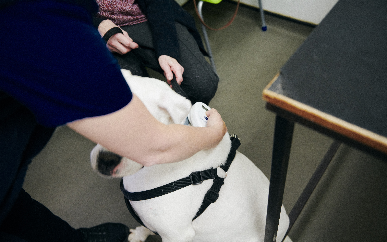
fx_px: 348
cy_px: 124
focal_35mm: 33
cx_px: 194
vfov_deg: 38.3
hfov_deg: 58.1
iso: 1600
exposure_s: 1/125
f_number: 2.8
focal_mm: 32
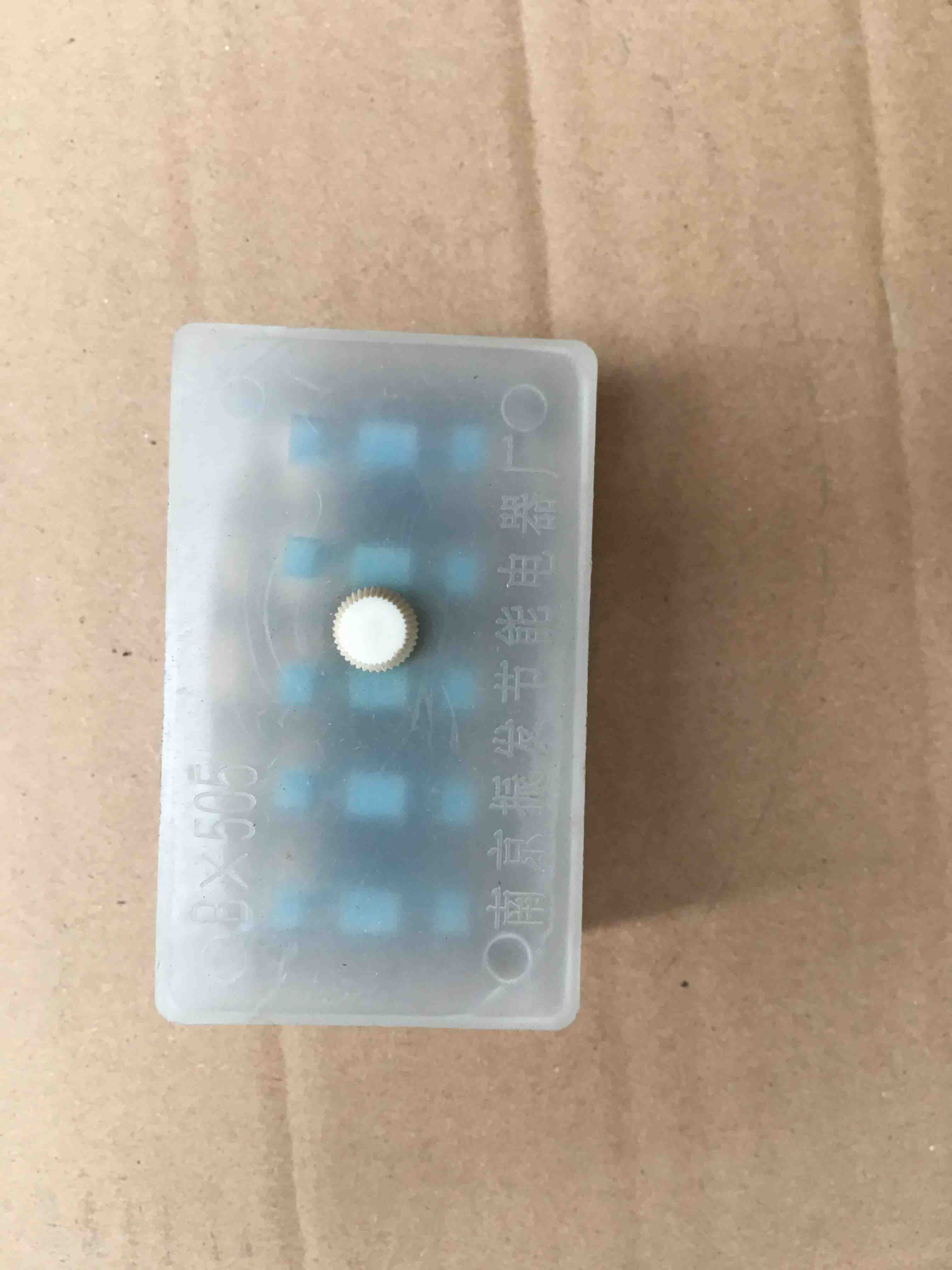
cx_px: 476
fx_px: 1063
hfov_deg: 48.2
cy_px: 635
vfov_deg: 61.7
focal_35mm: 29
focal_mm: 4.15
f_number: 2.2
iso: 100
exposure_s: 1/33
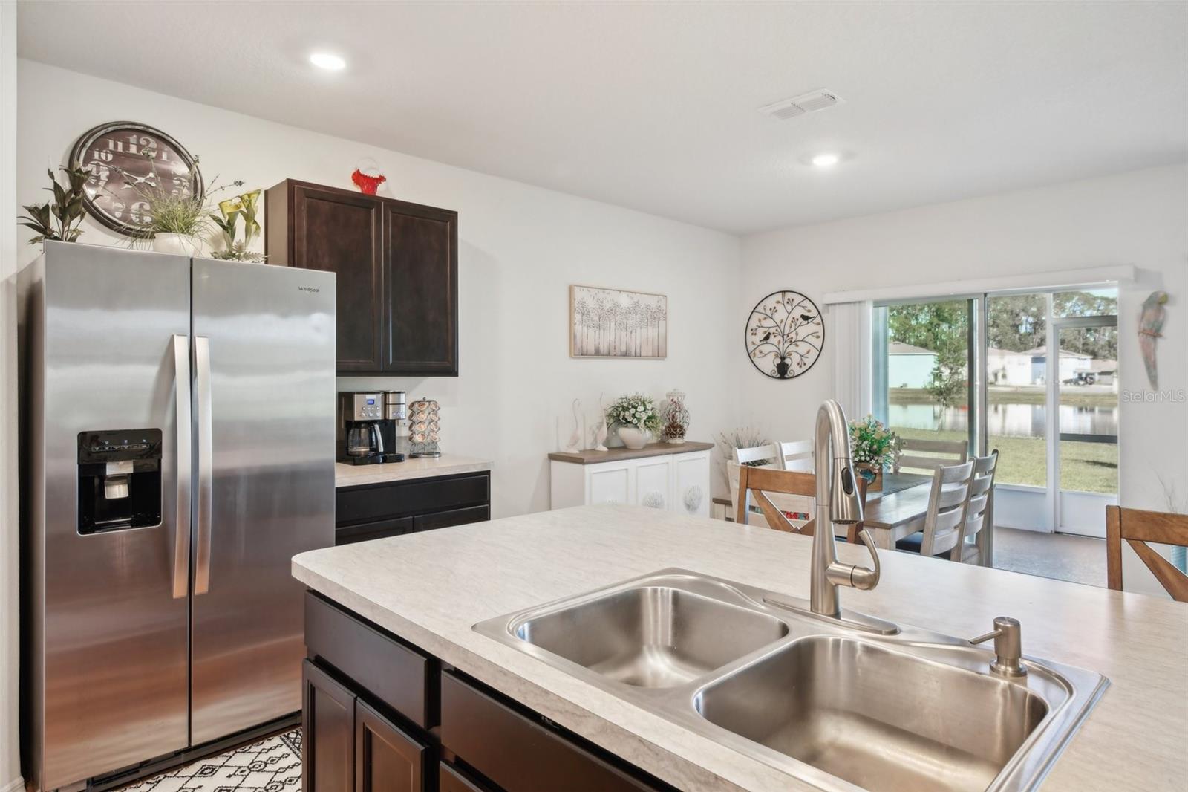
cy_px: 396
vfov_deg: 59.5
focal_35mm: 21
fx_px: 693
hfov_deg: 81.2
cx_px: 594
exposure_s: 1/8
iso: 400
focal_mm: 21
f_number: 8
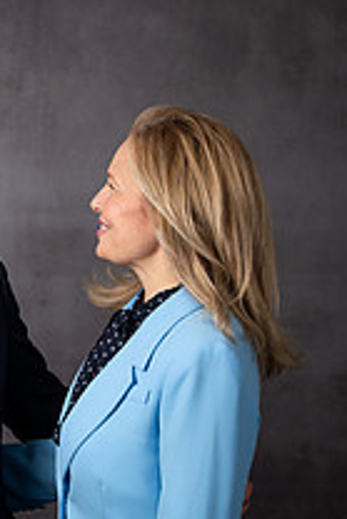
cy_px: 389
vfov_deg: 12.6
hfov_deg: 8.4
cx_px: -12
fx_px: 2338
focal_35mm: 162
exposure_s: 1/160
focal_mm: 75
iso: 100
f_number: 8
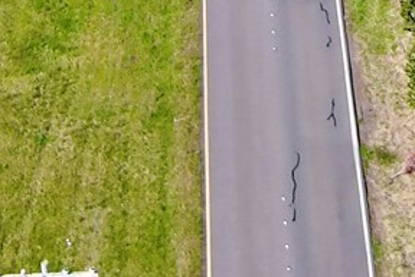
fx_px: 1971
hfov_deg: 12.0
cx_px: 351
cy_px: -519
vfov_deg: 7.2
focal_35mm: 171
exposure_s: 1/678
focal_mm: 10.57
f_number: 2.8
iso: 100
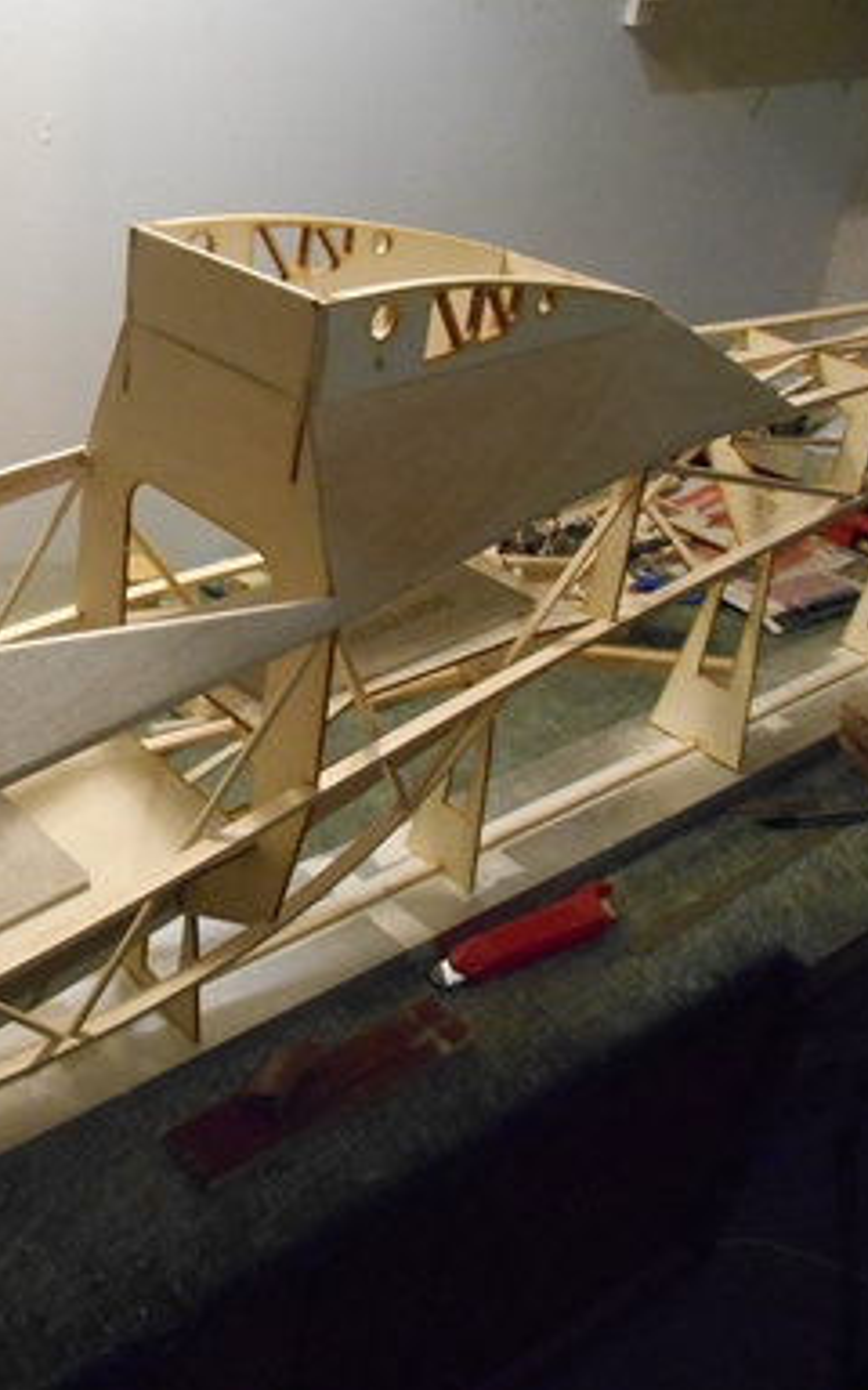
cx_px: 114
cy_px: 695
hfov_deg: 33.0
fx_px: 1400
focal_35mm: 37
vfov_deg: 52.7
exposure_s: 1/50
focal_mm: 4.7
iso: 800
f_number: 3.4
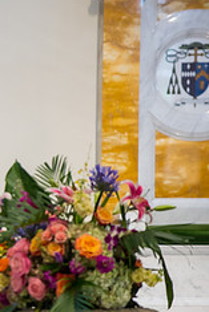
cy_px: 229
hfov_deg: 2.7
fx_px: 4495
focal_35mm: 517
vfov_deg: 4.0
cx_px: -180
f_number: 2.8
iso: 1250
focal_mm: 200
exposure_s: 1/250
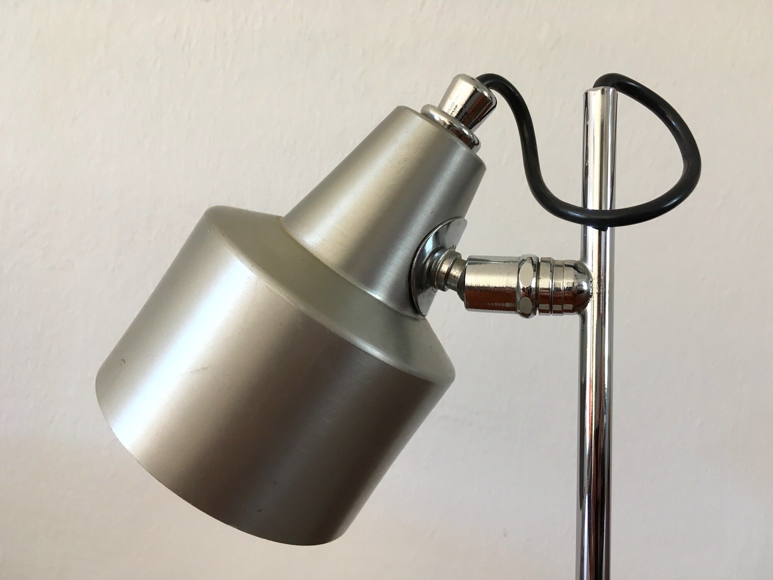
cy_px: 290
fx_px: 648
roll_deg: -1.8
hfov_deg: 61.7
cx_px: 386
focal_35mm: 29
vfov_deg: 48.2
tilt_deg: +4.5
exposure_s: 1/33
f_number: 2.2
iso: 64
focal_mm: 4.15
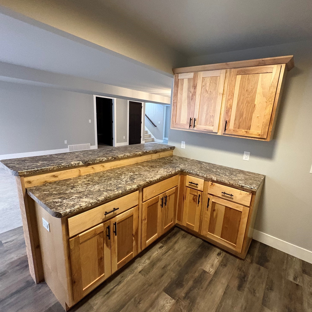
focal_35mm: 17
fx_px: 173
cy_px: 159
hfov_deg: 83.6
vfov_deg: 84.0
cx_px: 174
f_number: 2.2
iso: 640
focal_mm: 2.22
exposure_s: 1/60
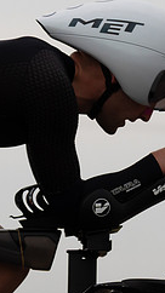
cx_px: 139
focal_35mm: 421
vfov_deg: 5.1
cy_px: 187
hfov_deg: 2.9
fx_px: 3277
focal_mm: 87
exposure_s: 1/1000
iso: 640
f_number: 3.2
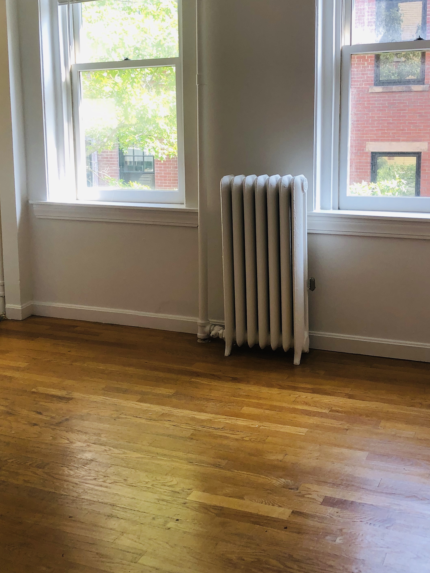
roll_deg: +0.7
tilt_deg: -8.1
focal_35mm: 40
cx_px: 216
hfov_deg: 36.0
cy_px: 223
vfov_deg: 46.5
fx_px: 662
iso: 40
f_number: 1.8
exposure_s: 1/120
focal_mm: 3.99
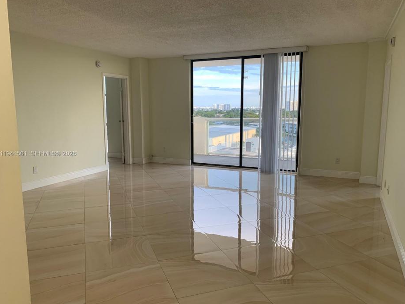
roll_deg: +0.1
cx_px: 205
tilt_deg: -9.2
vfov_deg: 51.4
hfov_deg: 65.3
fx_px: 316
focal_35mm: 27
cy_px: 154
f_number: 1.8
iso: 64
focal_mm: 4.25
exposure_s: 1/120
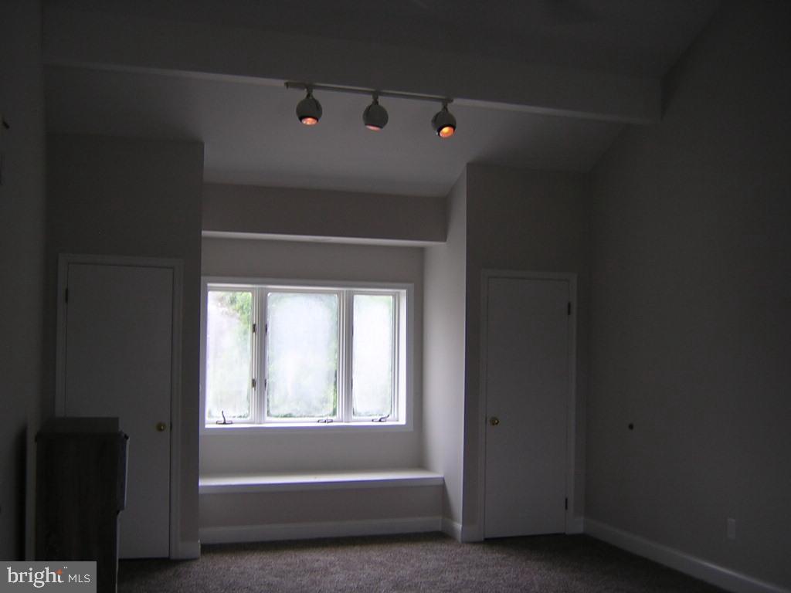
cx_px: 396
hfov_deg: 51.4
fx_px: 823
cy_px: 296
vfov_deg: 39.7
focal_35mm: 36
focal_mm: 4.7
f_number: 2.6
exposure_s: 1/54.5
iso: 100
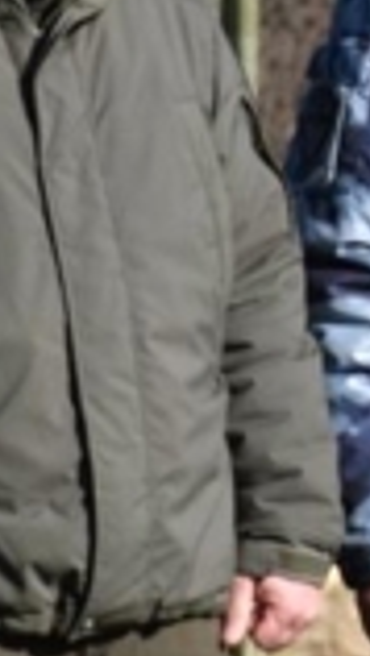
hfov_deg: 2.0
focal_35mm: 595
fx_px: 10367
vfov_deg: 3.6
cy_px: 357
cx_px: 1029
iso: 200
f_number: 9
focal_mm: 80
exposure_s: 1/320
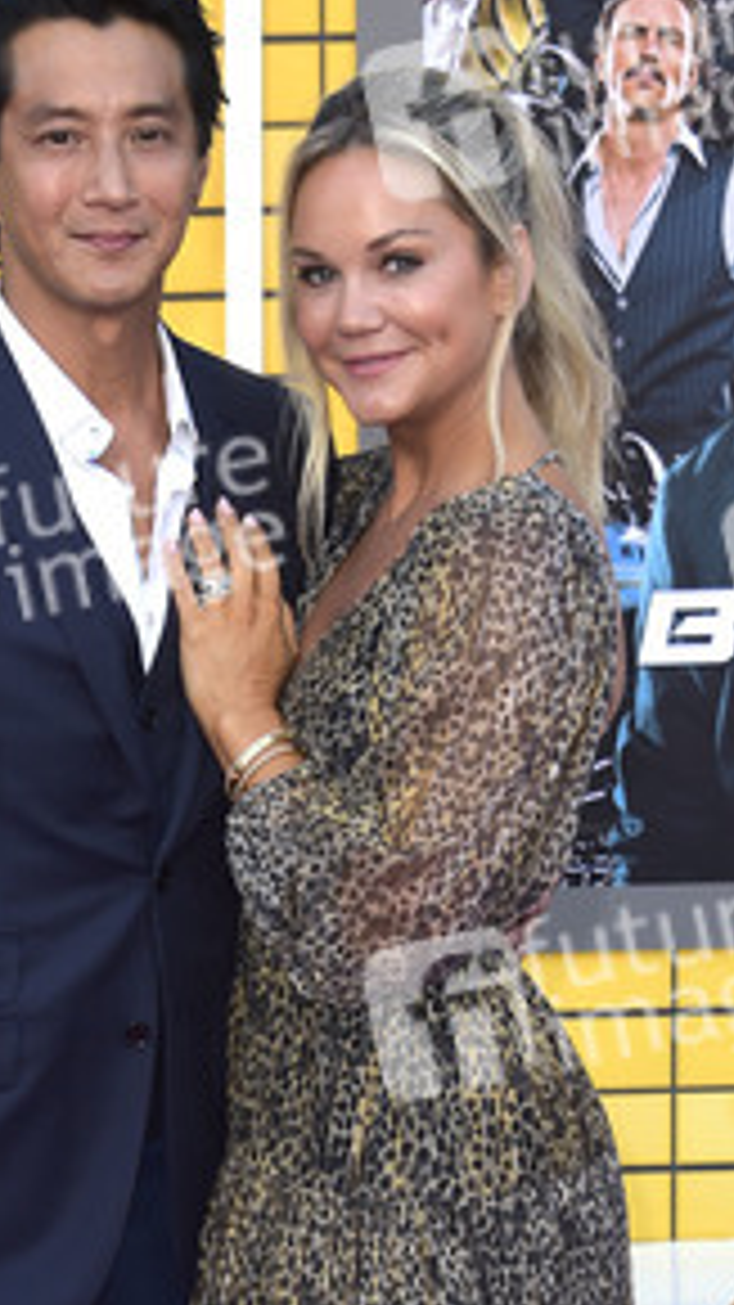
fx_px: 3601
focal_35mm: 104
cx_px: 187
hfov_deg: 11.6
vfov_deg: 20.5
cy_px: 770
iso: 400
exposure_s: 1/250
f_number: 7.1
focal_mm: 72
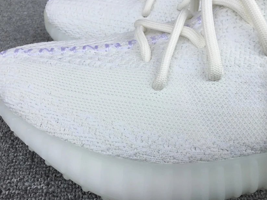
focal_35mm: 34
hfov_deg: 53.9
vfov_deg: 41.8
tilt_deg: -36.3
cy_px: 98
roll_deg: -1.6
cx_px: 125
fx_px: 262
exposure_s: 1/981
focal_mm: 3.3
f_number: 2.4
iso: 25
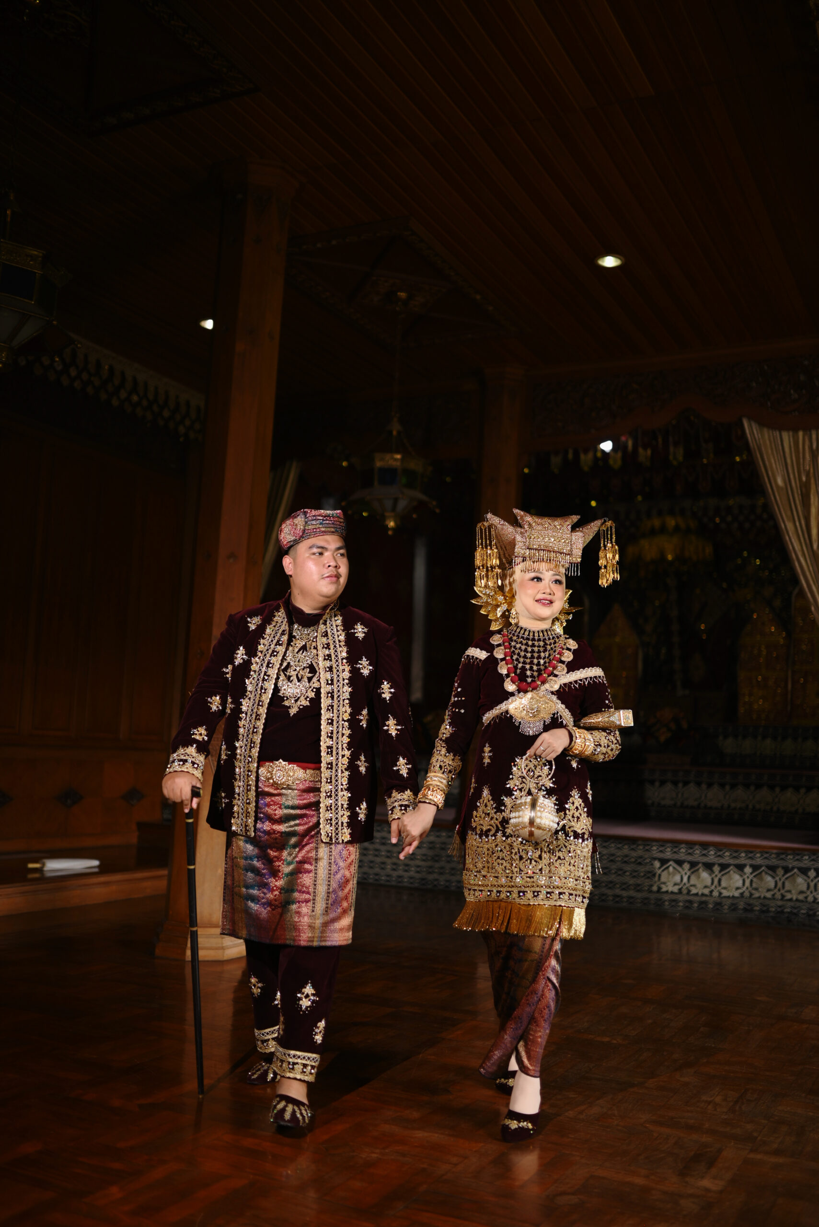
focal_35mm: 35
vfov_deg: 54.4
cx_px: 410
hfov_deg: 37.9
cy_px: 614
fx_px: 1193
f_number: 1.4
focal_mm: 35
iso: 125
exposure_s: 1/640
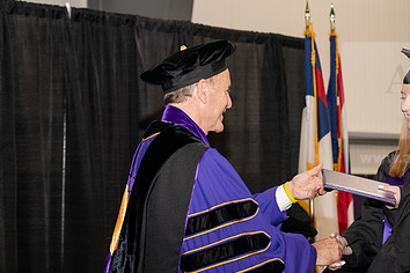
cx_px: 307
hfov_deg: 15.6
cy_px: 182
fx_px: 1492
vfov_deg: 10.5
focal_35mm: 131
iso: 2000
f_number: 5.6
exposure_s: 1/200
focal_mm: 80
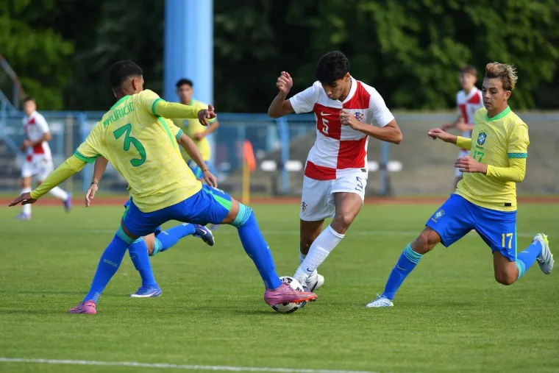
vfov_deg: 4.7
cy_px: 186
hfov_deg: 7.1
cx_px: 280
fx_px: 4504
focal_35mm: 290
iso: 320
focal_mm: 290
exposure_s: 1/1250
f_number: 5
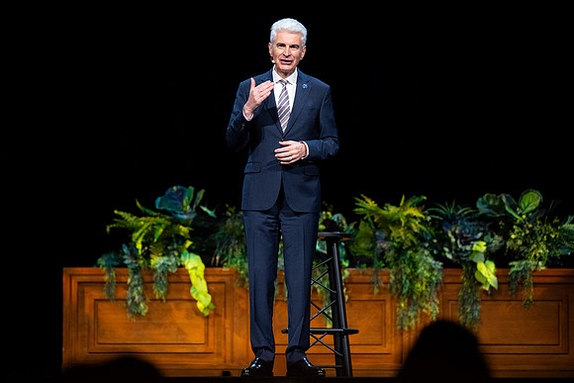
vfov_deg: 8.5
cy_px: 186
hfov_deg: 12.8
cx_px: 283
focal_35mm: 161
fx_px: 2564
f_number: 3.2
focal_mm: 145
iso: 1600
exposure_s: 1/250
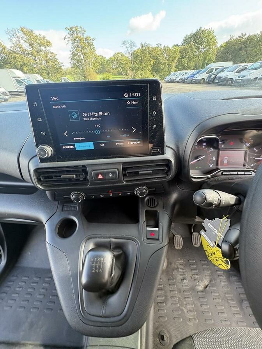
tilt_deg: -38.9
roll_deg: -3.8
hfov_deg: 85.7
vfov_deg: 102.1
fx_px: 141
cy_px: 174
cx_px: 131
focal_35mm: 14
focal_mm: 2.22
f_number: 2.2
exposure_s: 1/76
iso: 200
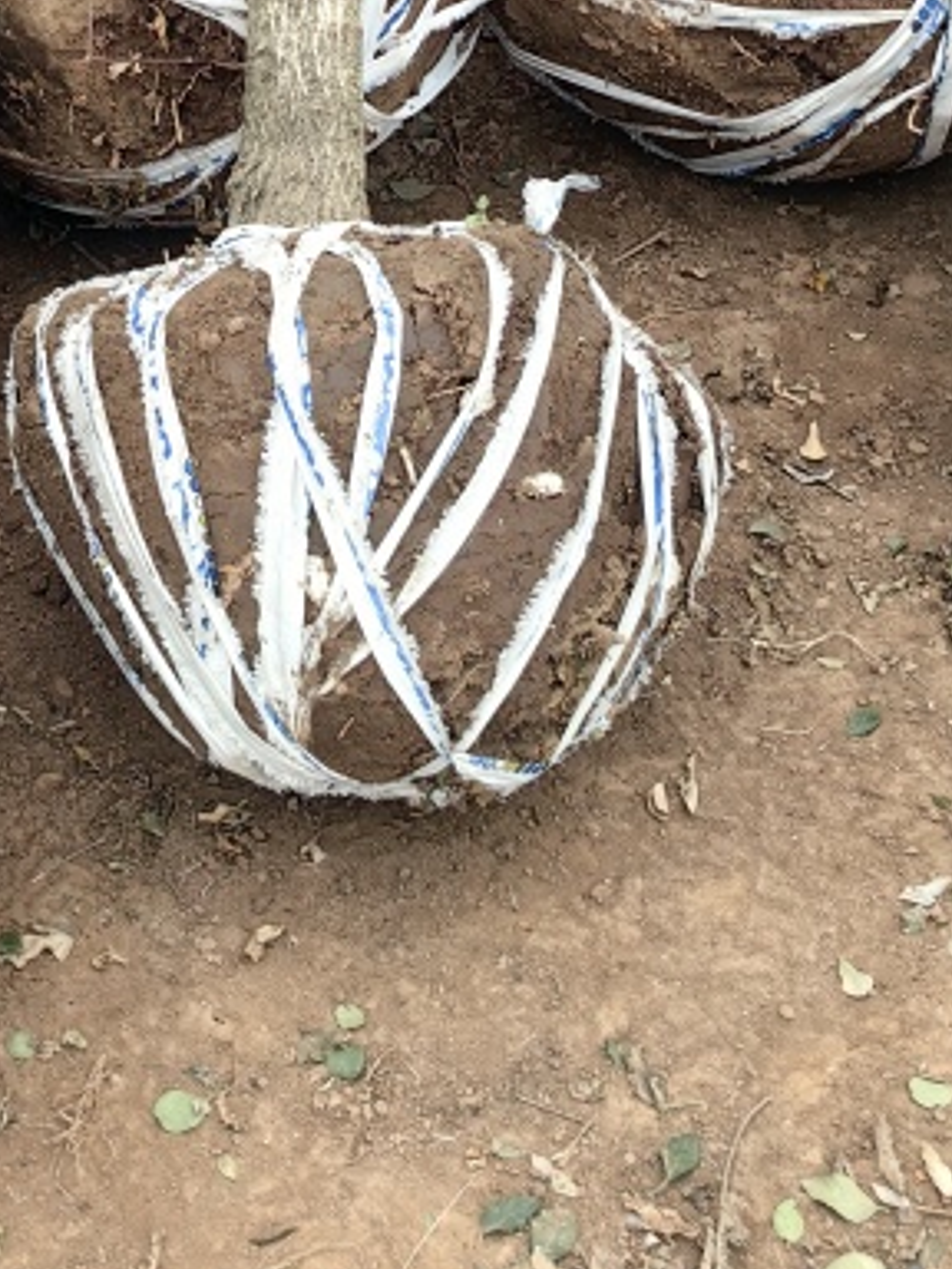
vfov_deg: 23.7
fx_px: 2750
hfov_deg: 19.3
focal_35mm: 75
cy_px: -250
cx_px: 86
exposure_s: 1/900
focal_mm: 5.75
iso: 80
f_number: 2
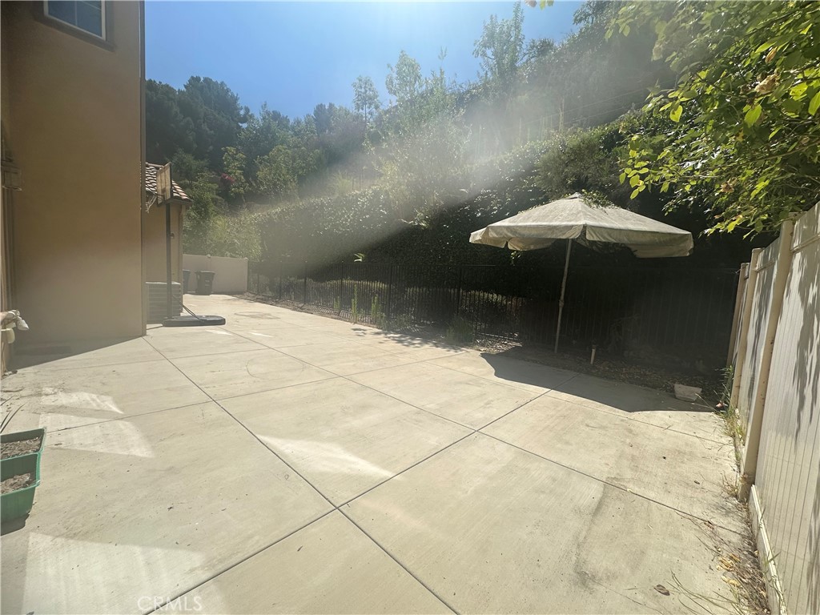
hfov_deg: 102.1
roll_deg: -3.8
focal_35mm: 14
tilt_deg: -5.0
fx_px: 332
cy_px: 308
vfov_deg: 85.7
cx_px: 410
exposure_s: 1/3040
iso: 50
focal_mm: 2.22
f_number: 2.2
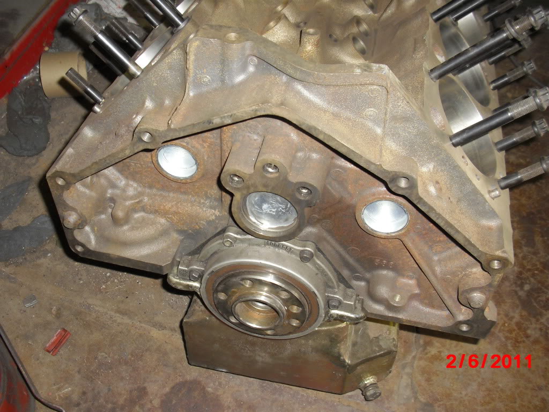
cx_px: 274
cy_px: 206
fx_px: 603
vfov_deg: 37.7
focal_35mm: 38
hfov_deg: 49.0
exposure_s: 1/60
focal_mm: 6.2
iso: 100
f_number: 2.8
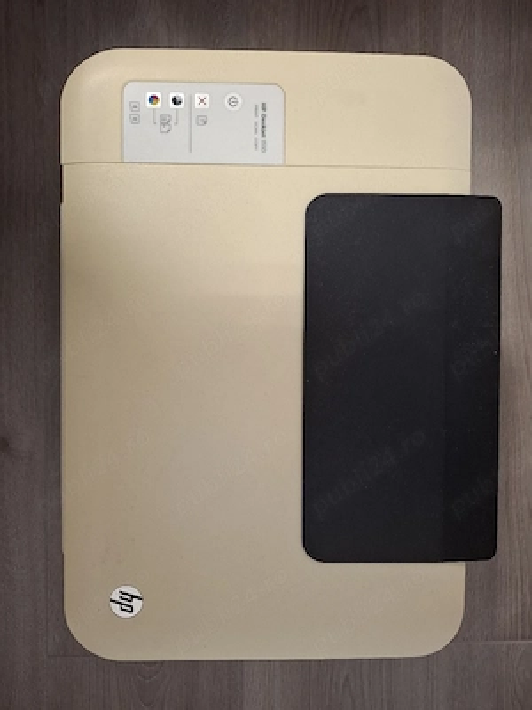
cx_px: 266
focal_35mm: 23
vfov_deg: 73.9
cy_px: 355
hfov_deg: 58.9
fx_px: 471
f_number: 1.8
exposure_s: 1/25
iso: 400
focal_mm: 5.54
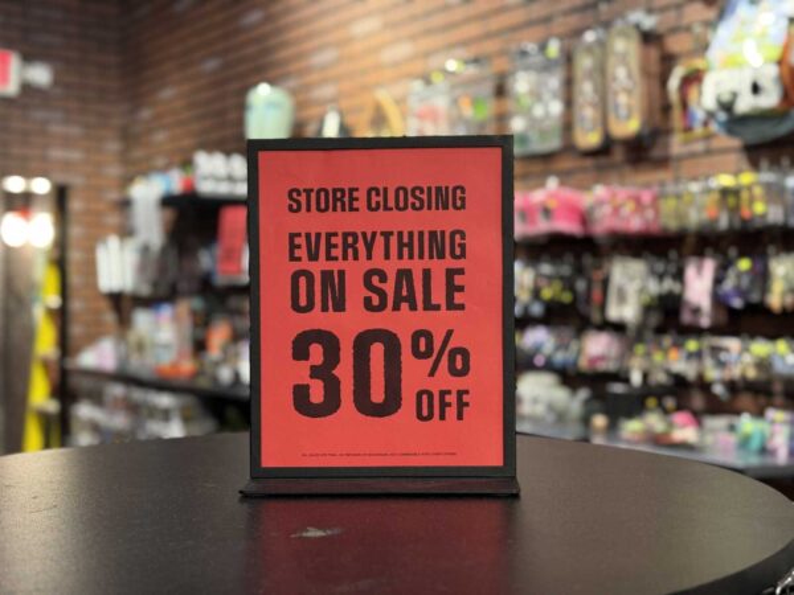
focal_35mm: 48
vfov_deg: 30.3
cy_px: 298
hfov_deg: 39.7
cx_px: 397
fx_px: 1101
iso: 320
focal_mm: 6.76
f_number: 1.78
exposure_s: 1/40
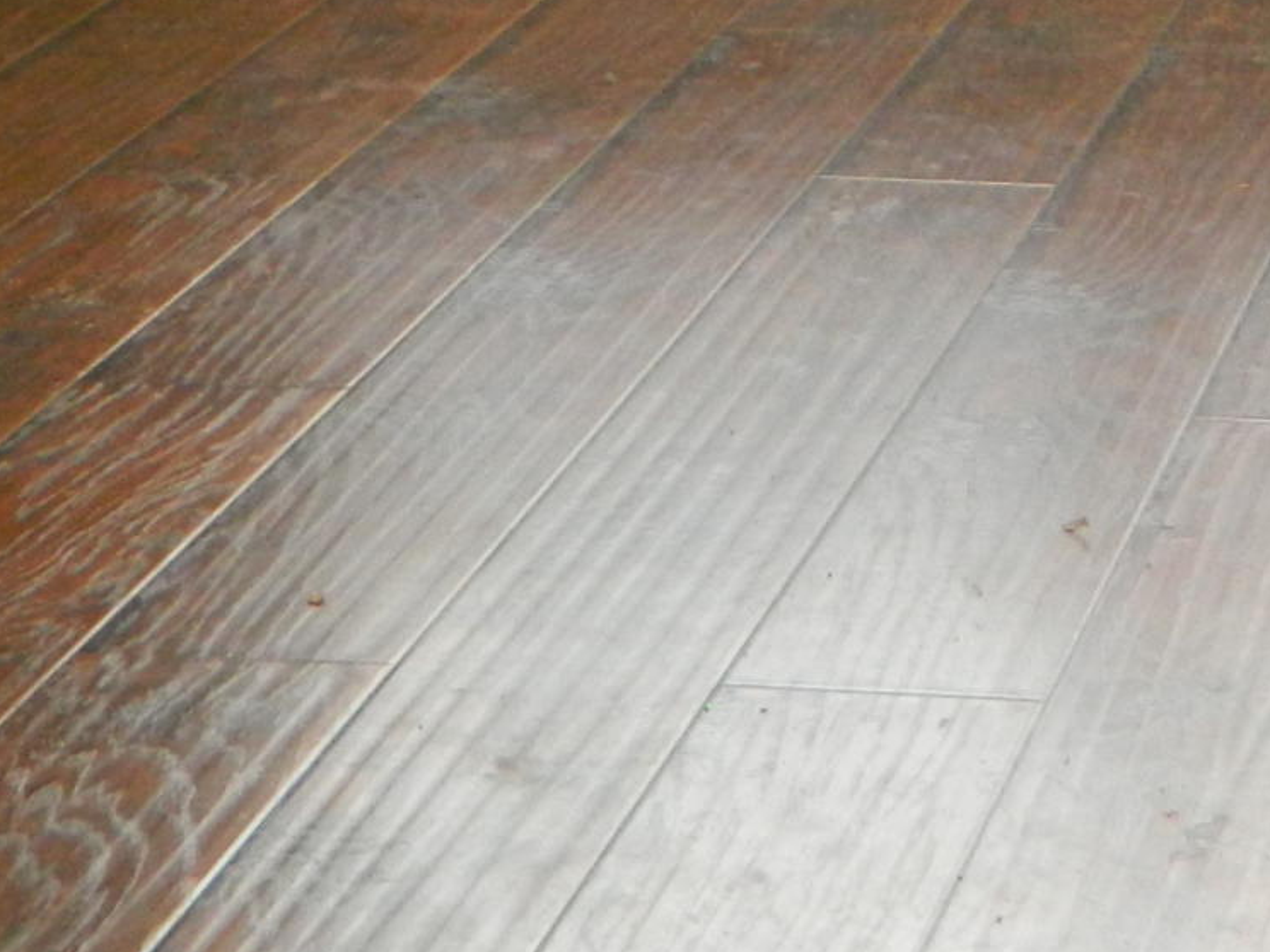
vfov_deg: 11.1
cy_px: -739
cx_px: 1570
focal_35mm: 125
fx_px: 4586
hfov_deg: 15.2
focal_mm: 5.6
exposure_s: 1/40
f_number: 3.2
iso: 200
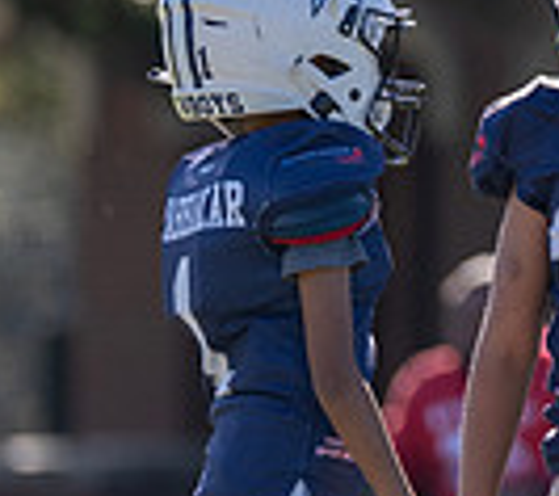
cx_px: 977
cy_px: 112
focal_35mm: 1377
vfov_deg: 1.2
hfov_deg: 1.3
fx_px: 23782
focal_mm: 200
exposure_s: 1/1250
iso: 100
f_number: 2.8
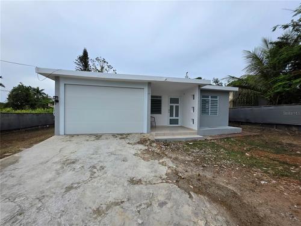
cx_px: 150
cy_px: 113
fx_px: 113
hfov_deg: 106.2
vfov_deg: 89.9
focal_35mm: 13
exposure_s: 1/1425
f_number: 1.9
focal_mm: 2.2
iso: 40
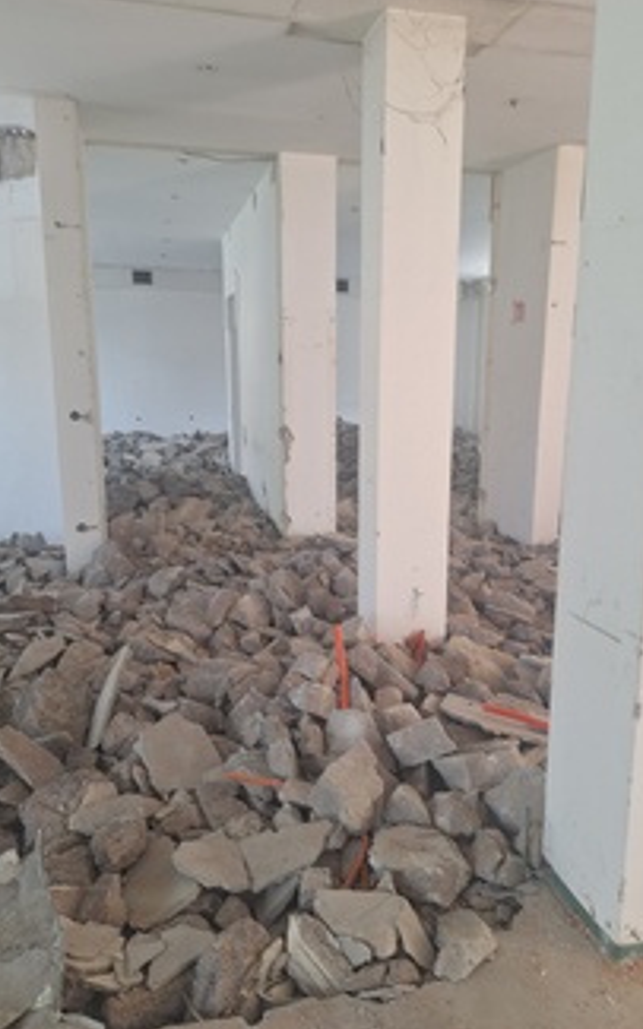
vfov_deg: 68.3
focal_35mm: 27
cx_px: 371
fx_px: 757
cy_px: 545
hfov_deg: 45.9
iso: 64
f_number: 1.8
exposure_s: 1/50
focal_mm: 5.54
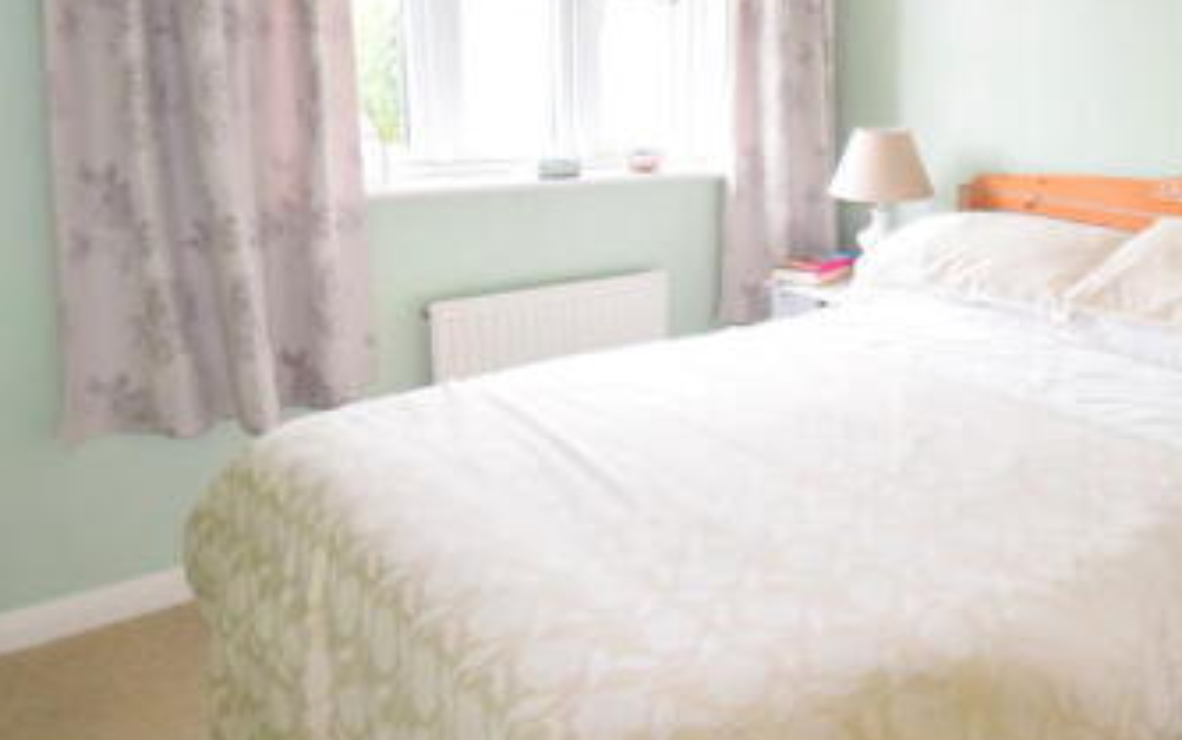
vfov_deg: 41.6
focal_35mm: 30
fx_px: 967
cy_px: 278
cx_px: 904
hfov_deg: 59.1
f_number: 4.5
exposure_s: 1/80
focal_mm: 10
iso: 800
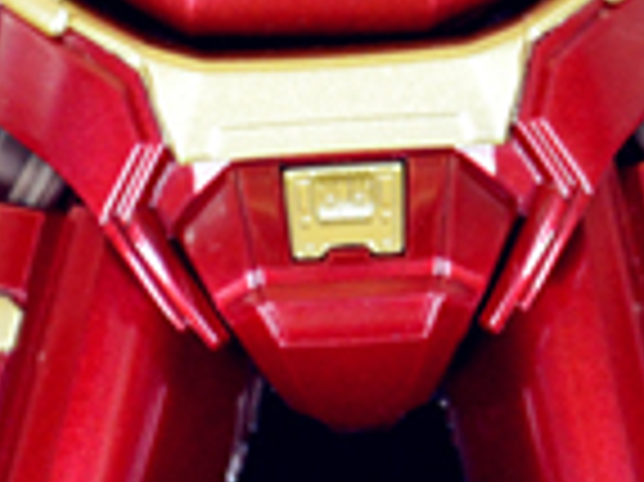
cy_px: -408
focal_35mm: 333
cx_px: 311
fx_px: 6190
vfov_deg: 4.4
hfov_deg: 6.0
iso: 1600
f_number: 5.6
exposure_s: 1/50
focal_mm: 55
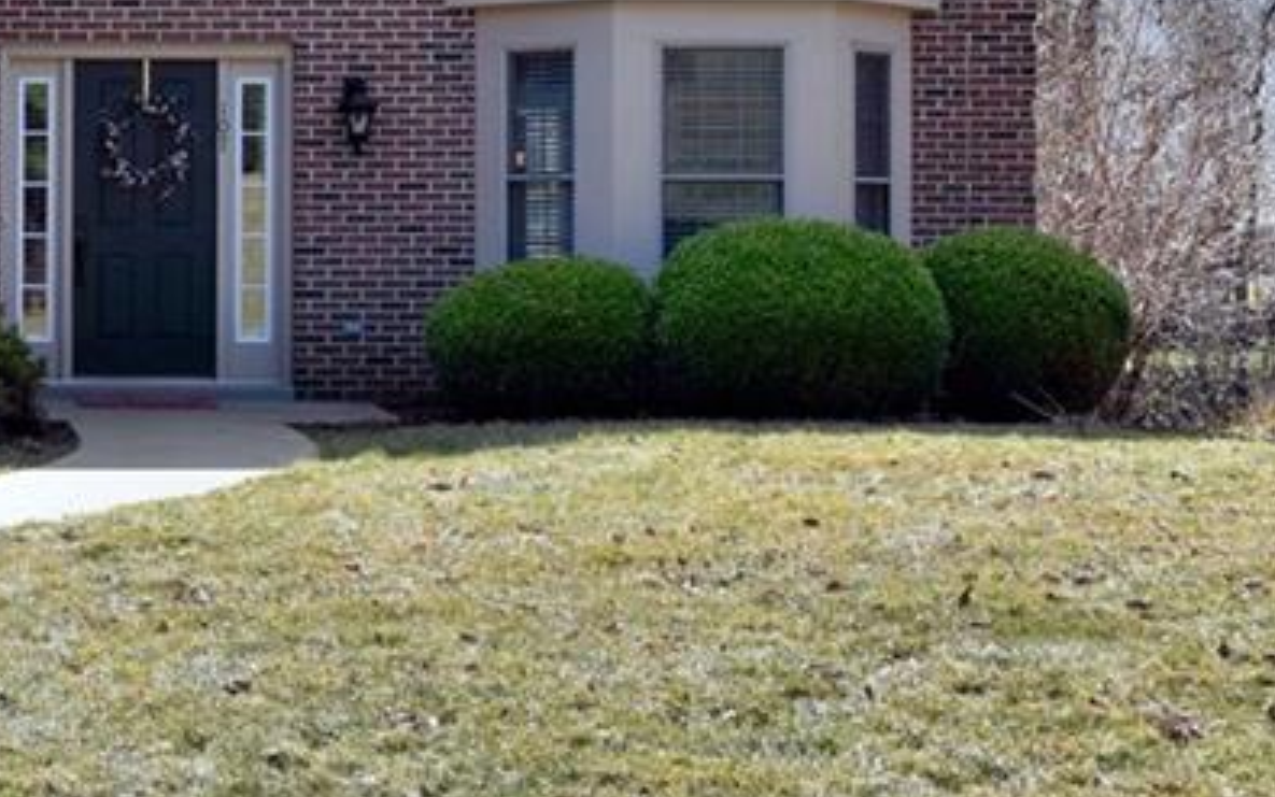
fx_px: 3302
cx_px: -42
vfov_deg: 13.5
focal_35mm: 95
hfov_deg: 21.0
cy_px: -110
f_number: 10
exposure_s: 1/320
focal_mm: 24
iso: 200
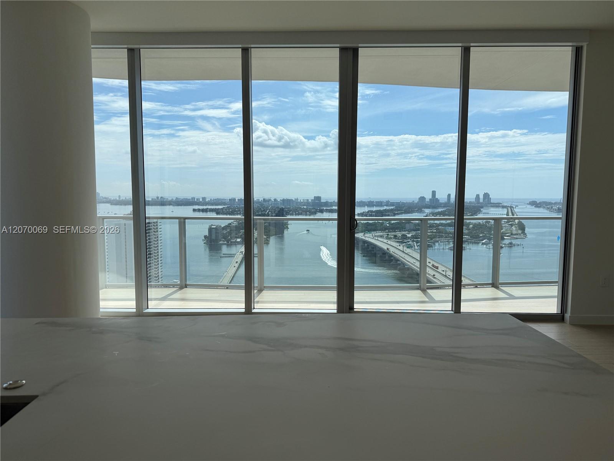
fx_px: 426
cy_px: 230
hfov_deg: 71.6
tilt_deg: -4.7
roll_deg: +0.4
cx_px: 307
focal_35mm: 24
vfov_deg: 56.8
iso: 80
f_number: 1.78
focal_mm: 6.76
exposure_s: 1/3425
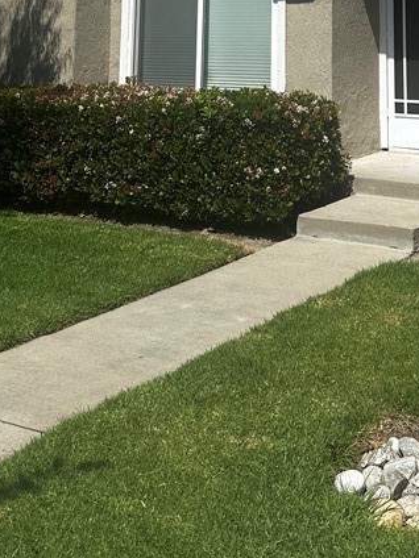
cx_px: 310
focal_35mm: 58
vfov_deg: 29.2
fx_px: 936
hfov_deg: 25.0
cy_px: -92
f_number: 1.78
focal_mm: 6.86
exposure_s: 1/6623
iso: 80
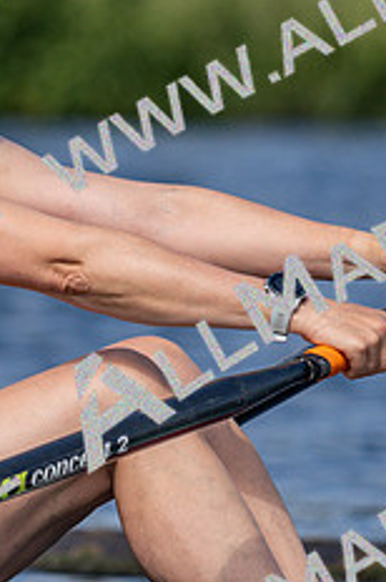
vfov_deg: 1.9
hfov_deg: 1.3
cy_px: 235
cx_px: -140
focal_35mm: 1095
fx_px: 17663
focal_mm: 437
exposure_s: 1/1600
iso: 250
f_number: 6.3
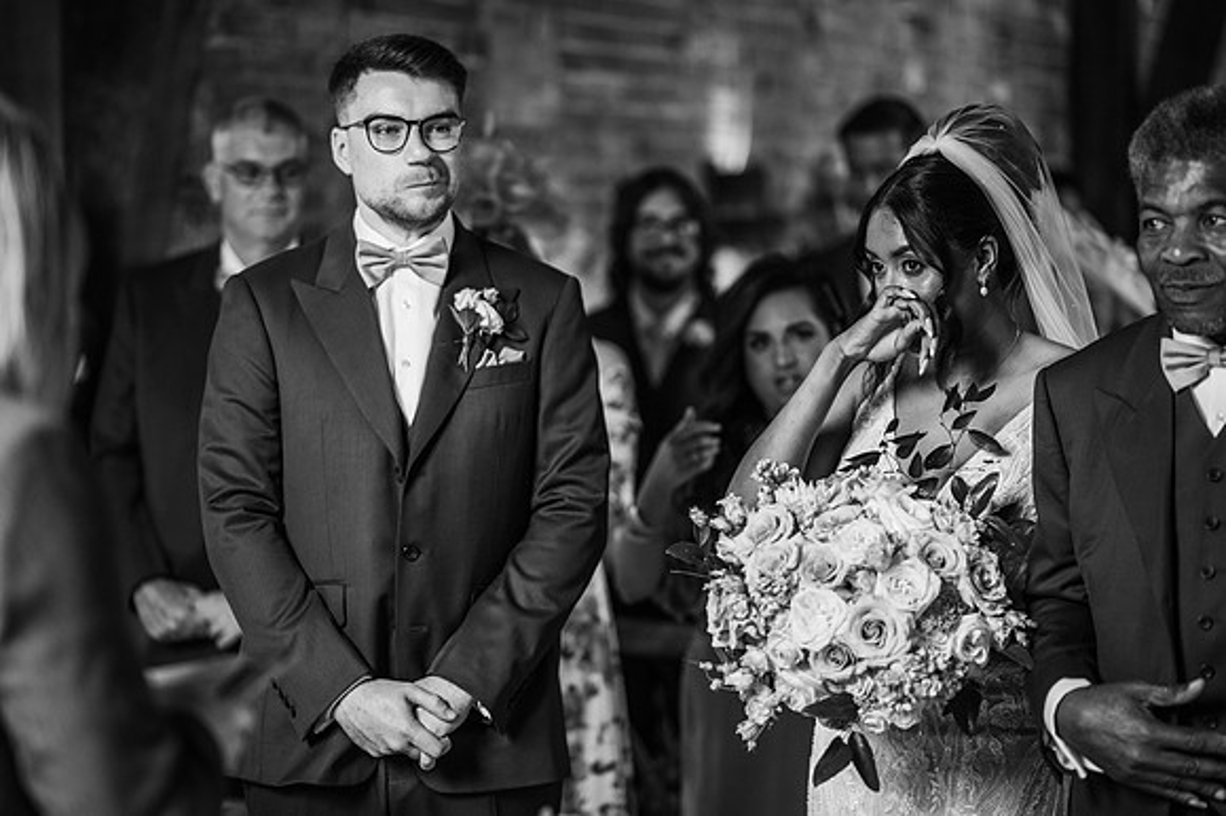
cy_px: 408
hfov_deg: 23.9
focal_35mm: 85
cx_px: 613
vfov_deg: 16.1
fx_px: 2893
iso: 560
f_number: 1.8
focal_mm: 85
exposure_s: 1/200
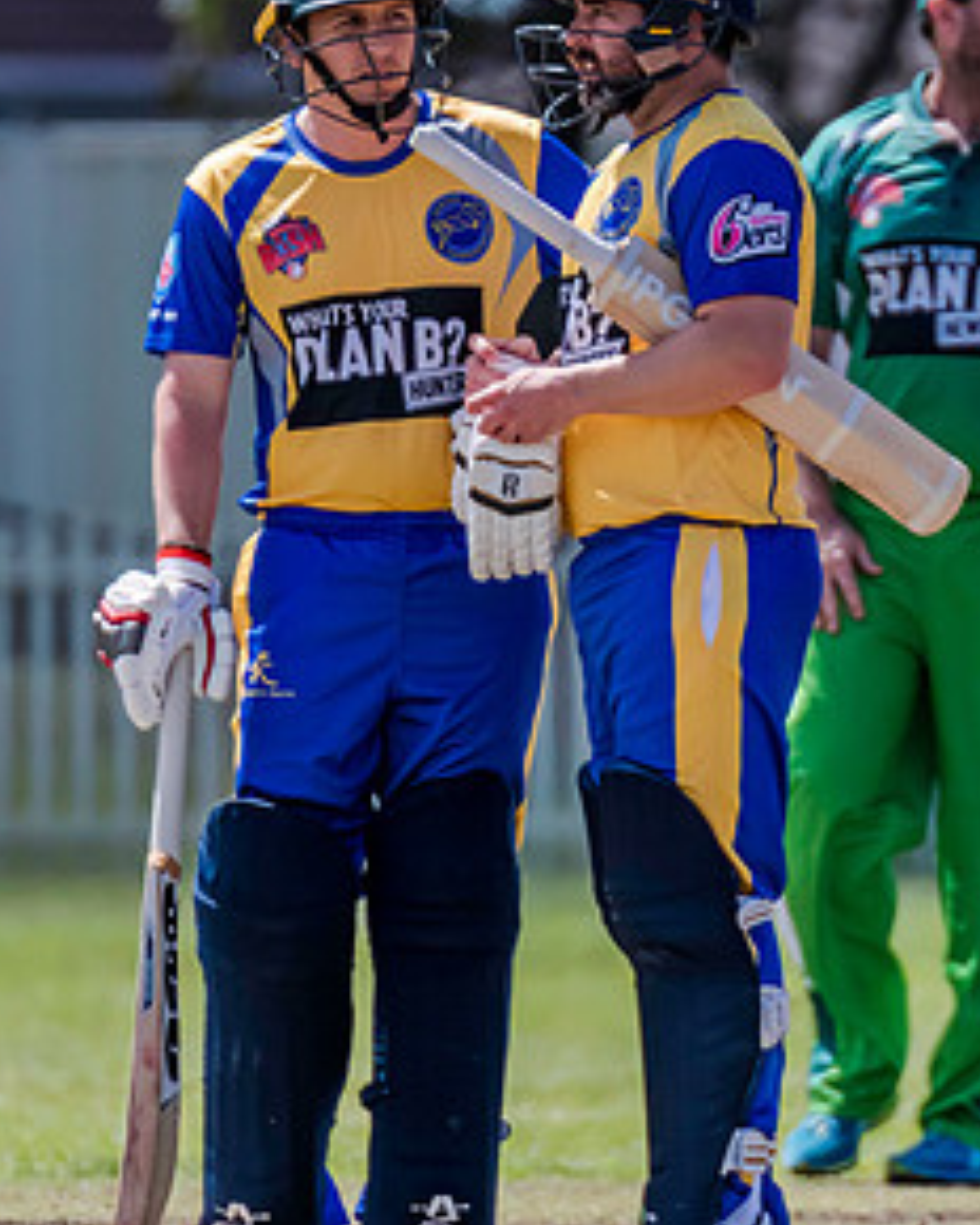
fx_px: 50214
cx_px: 544
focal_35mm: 1385
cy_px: 670
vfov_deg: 1.4
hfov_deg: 1.1
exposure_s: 1/2500
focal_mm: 600
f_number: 6.3
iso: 800
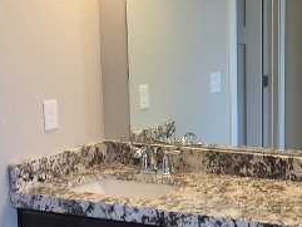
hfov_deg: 24.1
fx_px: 672
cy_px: 134
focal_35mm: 77
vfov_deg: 19.1
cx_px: 306
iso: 25
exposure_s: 1/50
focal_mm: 4.15
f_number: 2.2
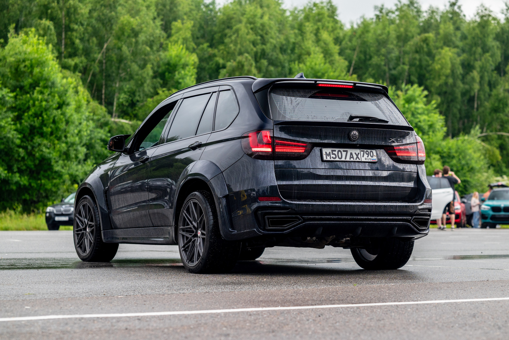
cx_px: 264
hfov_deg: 22.9
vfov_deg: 15.4
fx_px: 1255
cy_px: 171
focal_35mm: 89
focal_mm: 85
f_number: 3.5
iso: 400
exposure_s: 1/800
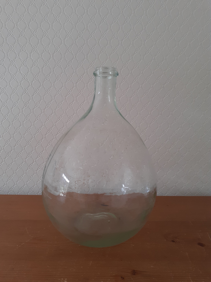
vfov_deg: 65.3
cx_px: 106
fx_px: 219
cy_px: 141
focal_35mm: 27
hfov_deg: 51.4
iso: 64
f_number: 1.9
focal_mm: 3.6
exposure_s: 1/100
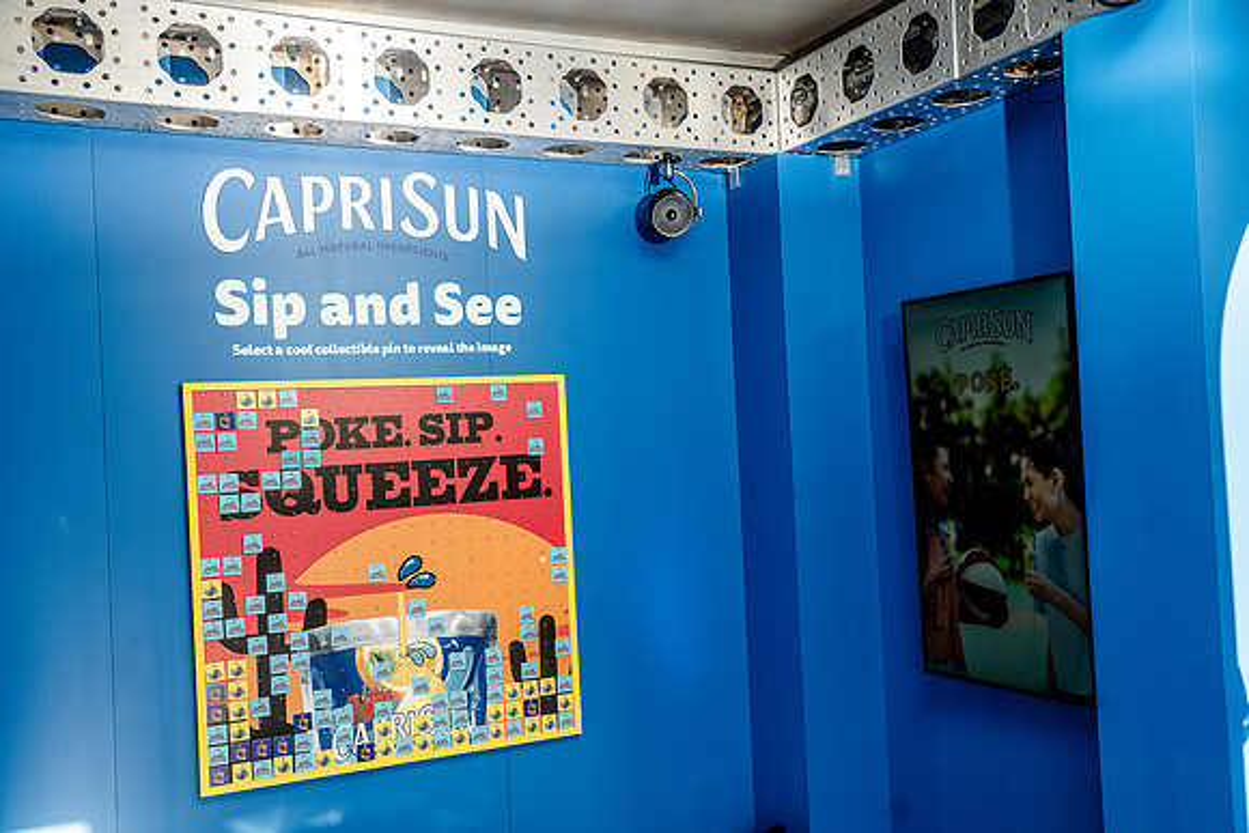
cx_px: 624
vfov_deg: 40.0
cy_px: 416
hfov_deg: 57.2
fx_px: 1145
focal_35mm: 33
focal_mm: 33
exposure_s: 1/200
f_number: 4
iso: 200
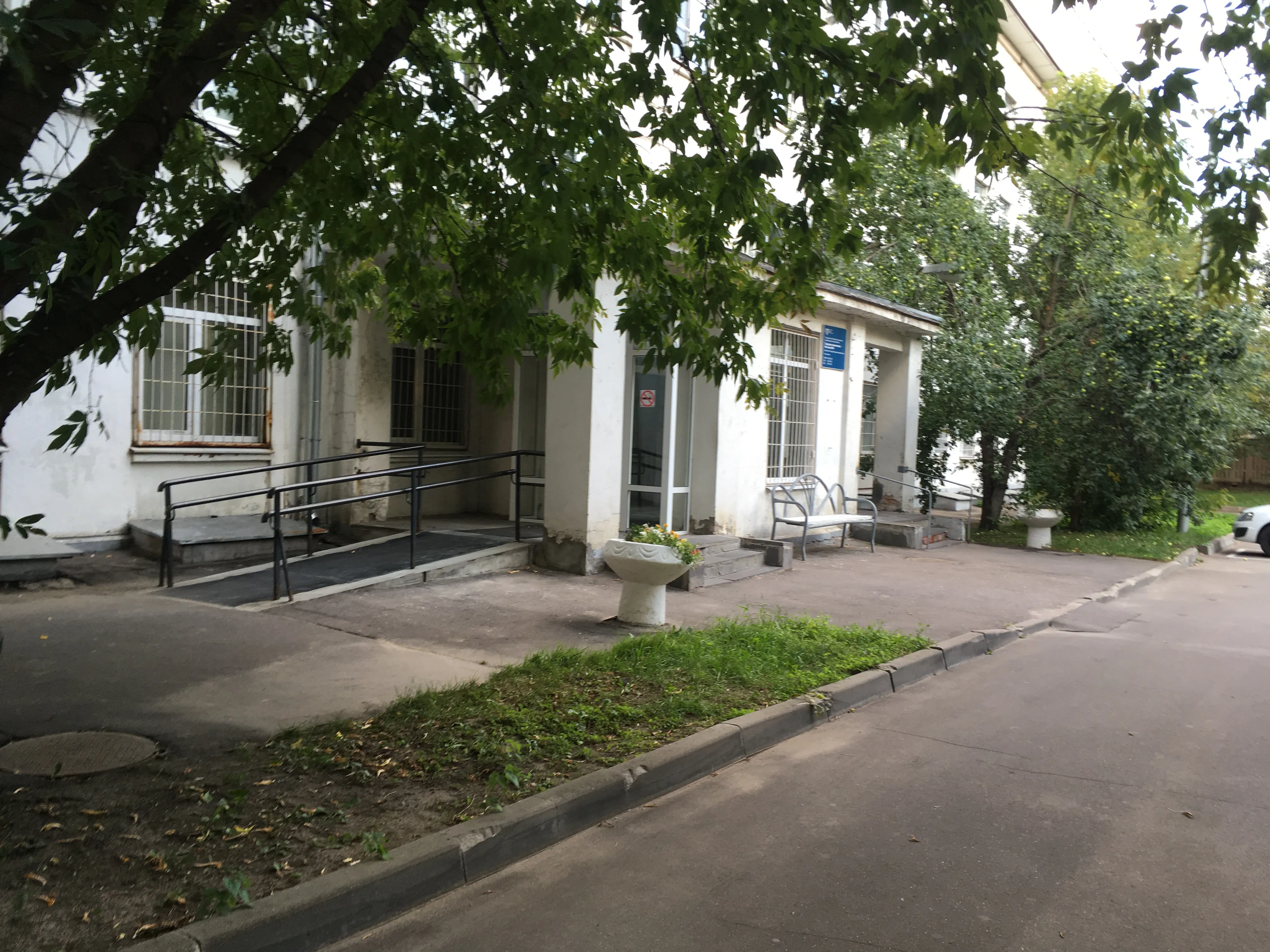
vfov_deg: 48.2
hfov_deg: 61.7
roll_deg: +0.8
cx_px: 635
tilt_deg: -4.6
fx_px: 1064
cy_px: 476
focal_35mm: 29
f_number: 2.2
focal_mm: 4.15
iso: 32
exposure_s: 1/50
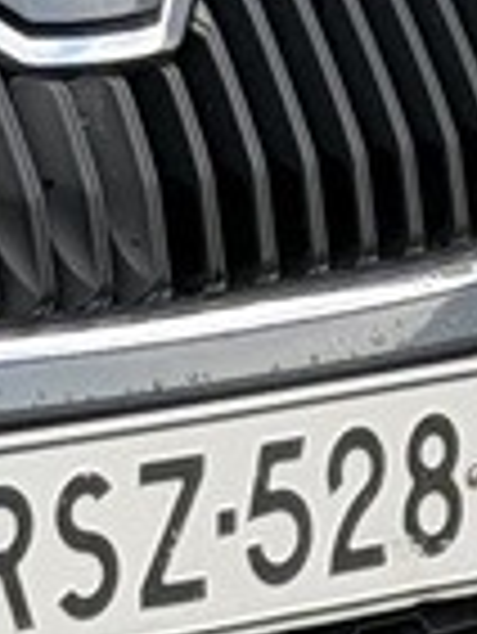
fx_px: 8971
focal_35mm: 489
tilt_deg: -7.2
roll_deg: -0.3
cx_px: -1719
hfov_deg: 2.9
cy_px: -153
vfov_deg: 4.0
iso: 64
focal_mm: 6.76
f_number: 1.78
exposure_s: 1/561
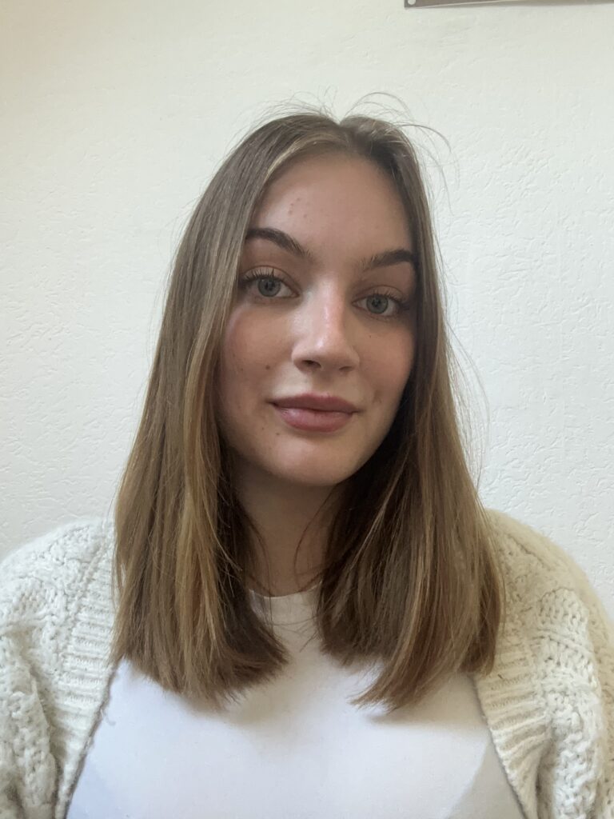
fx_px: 709
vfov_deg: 60.0
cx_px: 307
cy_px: 410
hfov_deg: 46.8
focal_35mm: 30
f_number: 1.9
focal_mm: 2.69
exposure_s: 1/50
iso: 250
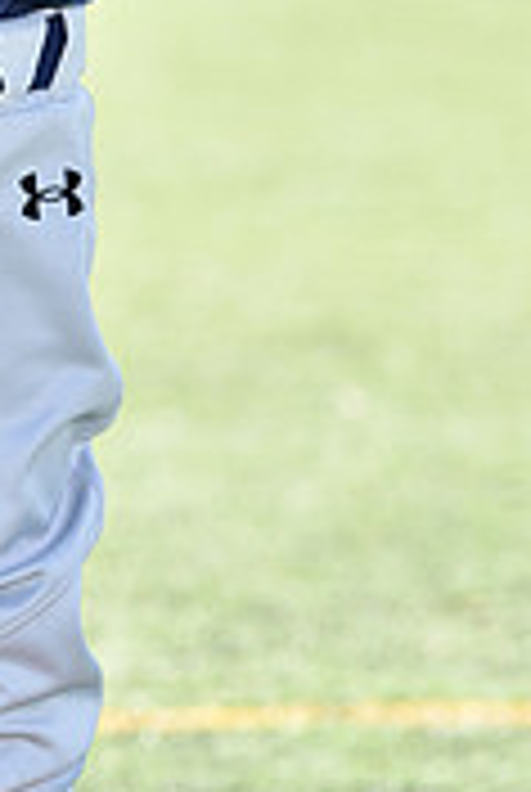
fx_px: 12319
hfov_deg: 2.5
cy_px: -364
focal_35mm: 559
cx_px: -34
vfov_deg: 3.7
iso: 100
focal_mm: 170
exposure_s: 1/125
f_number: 5.6
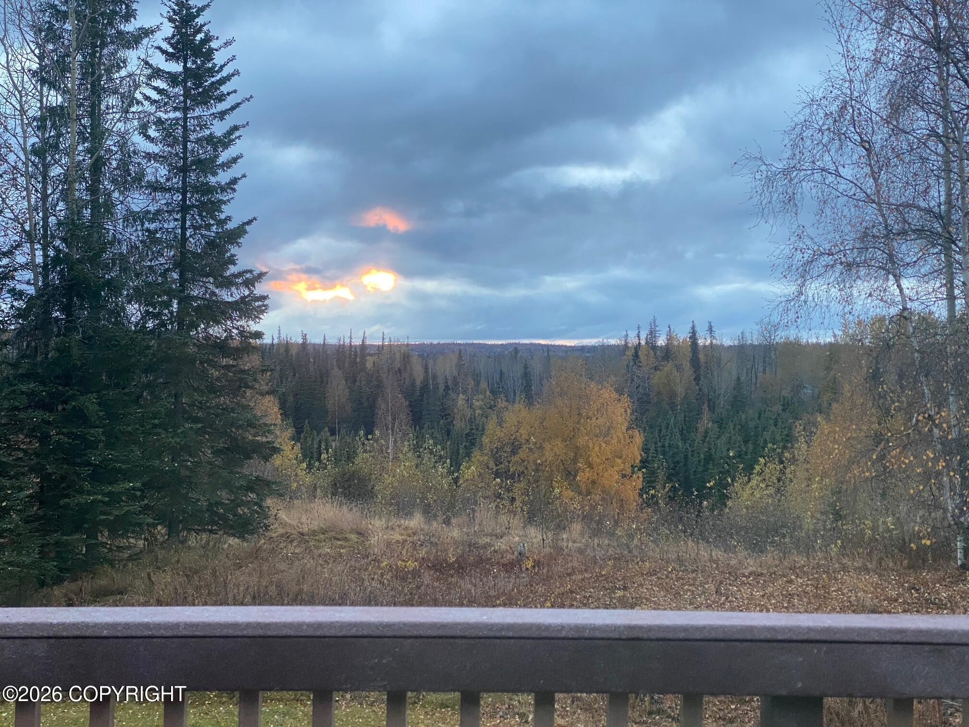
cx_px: 484
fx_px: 1456
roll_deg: -0.4
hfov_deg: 36.8
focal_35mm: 52
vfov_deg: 28.0
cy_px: 364
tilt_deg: -1.1
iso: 160
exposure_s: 1/77
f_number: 2
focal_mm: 6
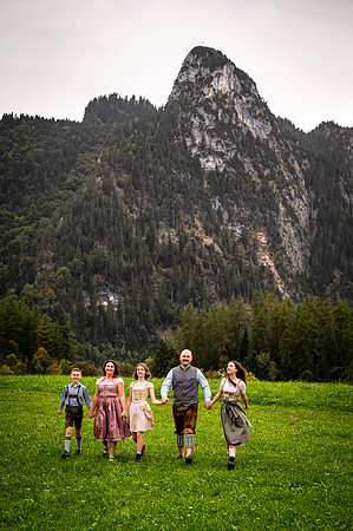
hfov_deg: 17.9
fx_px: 1120
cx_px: 176
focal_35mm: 76
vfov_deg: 26.7
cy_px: 266
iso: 200
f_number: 4
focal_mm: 76
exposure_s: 1/200
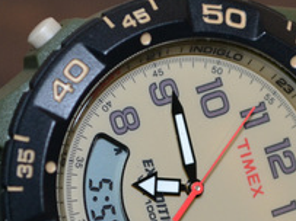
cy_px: 164
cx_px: 137
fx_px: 2003
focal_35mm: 234
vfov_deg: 6.3
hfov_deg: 8.5
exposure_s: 1/40
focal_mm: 55
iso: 800
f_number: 5.6
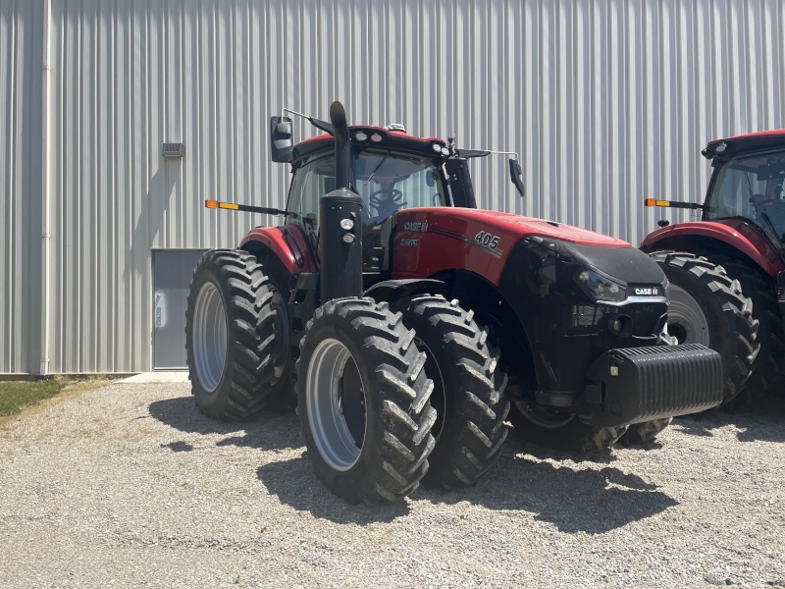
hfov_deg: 67.3
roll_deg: +0.0
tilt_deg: +4.0
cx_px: 392
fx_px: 590
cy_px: 294
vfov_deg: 53.1
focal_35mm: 26
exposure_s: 1/2506
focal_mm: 4.2
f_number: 1.6
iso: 32
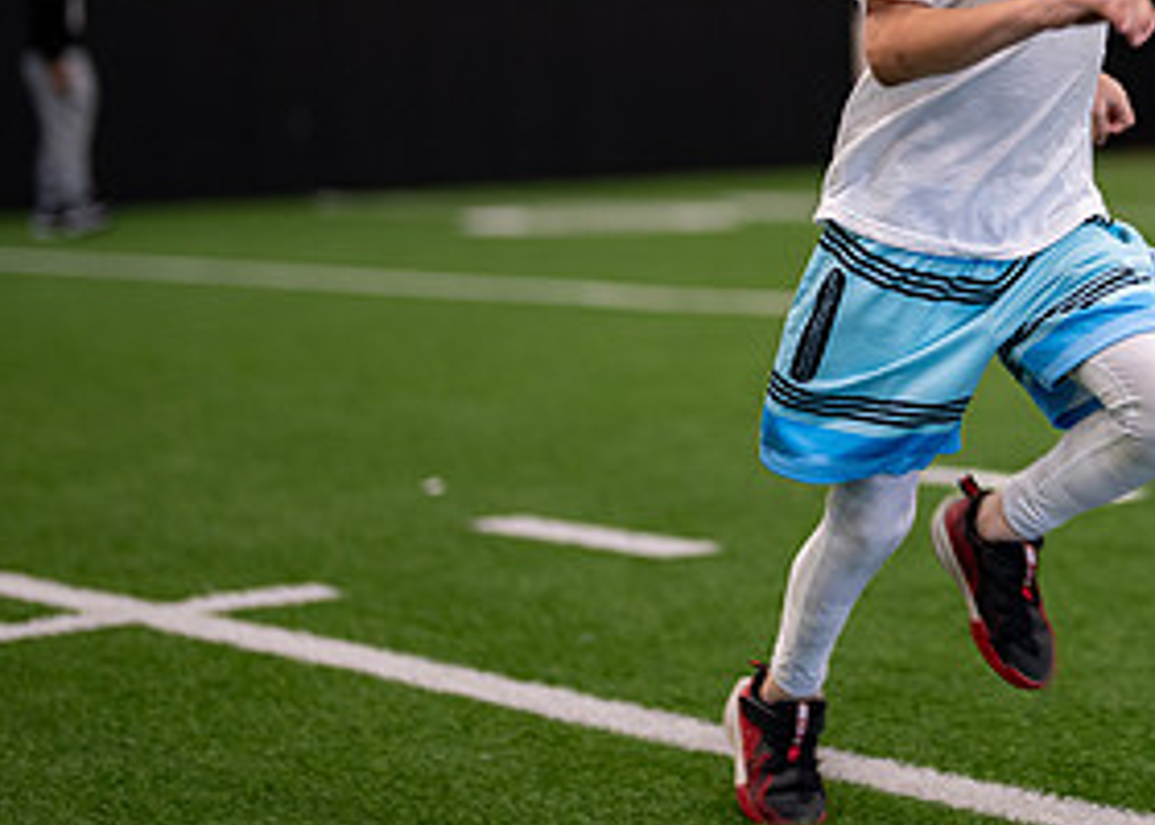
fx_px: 3805
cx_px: 1052
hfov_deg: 17.0
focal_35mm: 116
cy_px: 136
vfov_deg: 12.3
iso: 640
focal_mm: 50
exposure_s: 1/640
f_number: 1.2
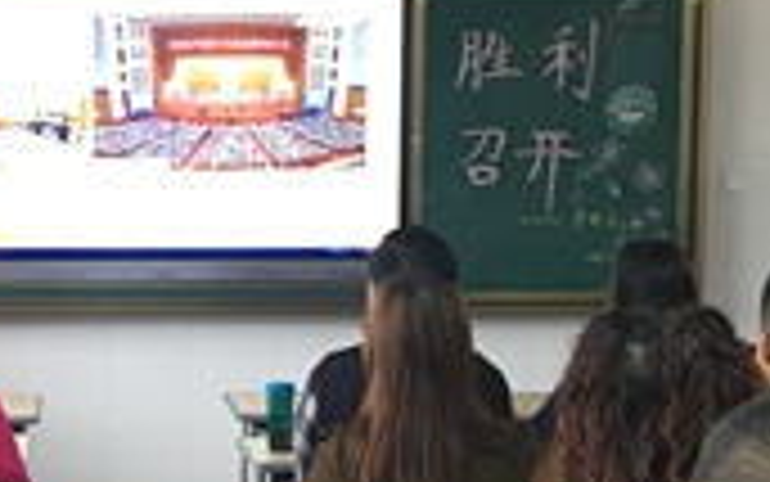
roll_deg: -0.2
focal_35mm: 90
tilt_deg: -4.7
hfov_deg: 22.4
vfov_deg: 14.5
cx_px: 59
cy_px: 349
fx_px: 1889
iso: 160
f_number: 2.2
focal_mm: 4.15
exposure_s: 1/33
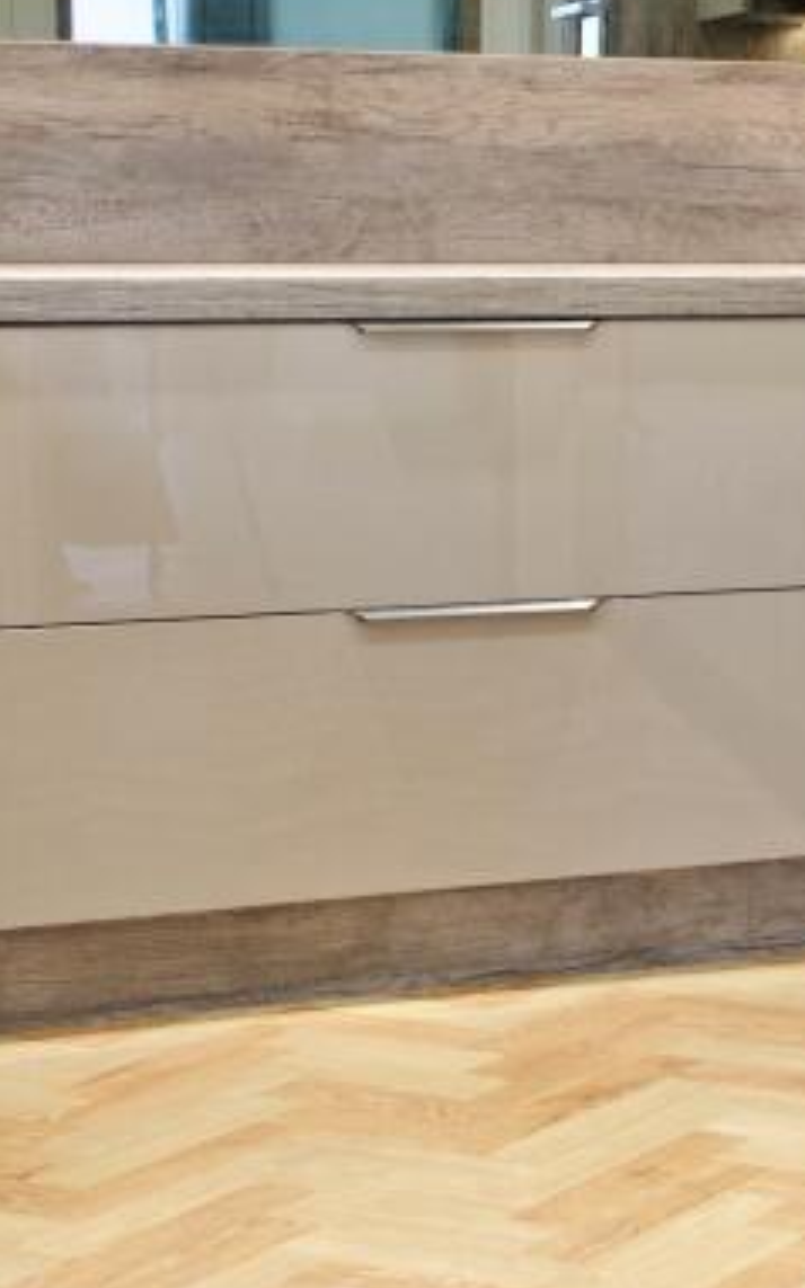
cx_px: 1613
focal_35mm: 85
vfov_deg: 23.9
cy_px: 237
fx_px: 2985
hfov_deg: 13.2
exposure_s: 1/100
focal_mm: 31
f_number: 6.3
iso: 4000
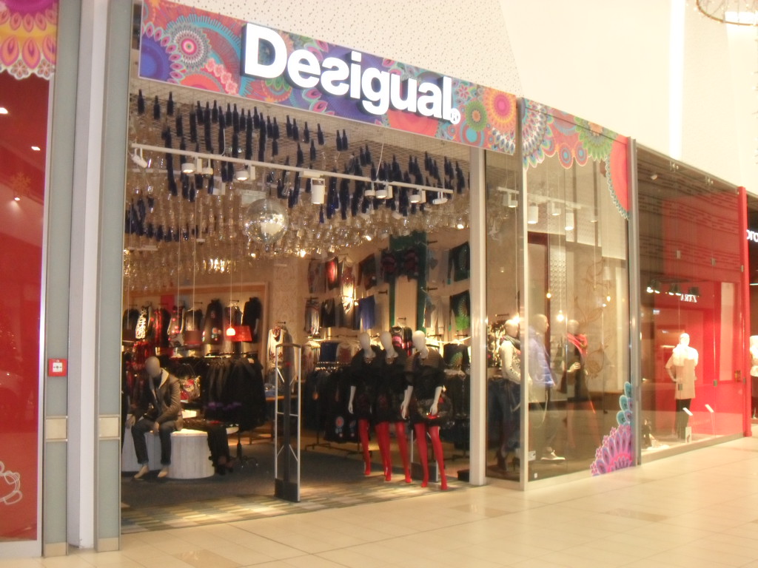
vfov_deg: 40.7
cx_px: 379
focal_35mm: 35
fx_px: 766
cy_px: 284
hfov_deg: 52.6
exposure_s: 1/45
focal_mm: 6.2
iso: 320
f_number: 2.8
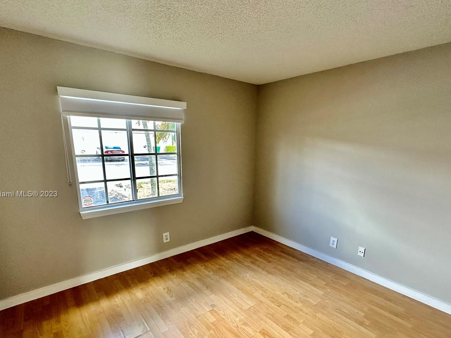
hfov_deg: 87.7
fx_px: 235
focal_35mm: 18
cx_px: 232
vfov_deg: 71.2
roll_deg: -1.4
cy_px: 195
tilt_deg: -12.8
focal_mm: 2.22
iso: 200
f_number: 2.2
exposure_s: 1/120
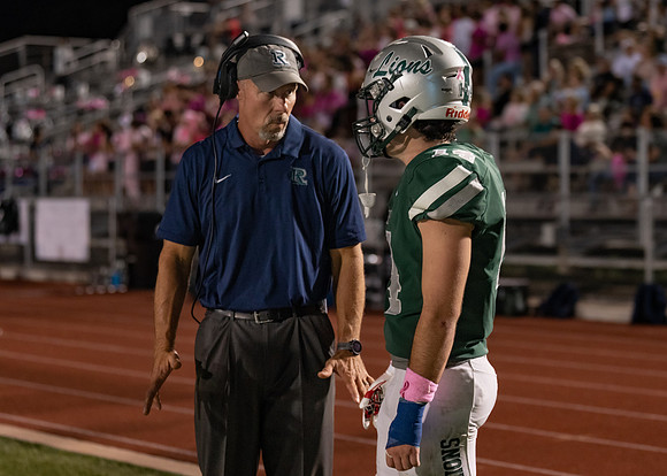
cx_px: 374
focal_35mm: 116
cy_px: 225
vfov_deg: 12.4
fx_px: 2188
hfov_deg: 17.3
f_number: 2.8
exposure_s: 1/400
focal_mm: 82
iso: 1600
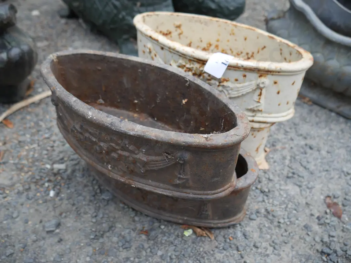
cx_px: 176
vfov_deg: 49.8
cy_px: 132
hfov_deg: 63.4
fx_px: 284
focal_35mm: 28
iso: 200
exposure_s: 1/125
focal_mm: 14
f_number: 3.5
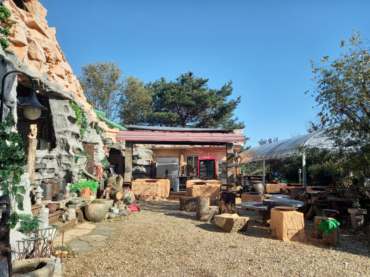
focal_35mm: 25
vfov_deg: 54.9
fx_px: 267
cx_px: 185
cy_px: 138
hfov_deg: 69.4
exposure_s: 1/513
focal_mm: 4.6
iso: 25
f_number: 2
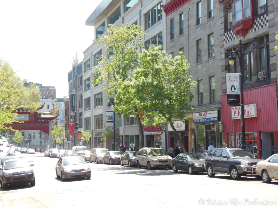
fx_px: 458
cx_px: 139
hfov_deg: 33.8
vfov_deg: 25.7
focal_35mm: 57
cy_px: 104
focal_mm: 10.2
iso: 125
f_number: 4.1
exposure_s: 1/250
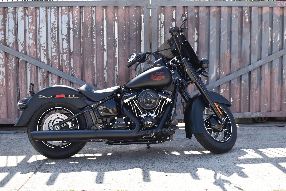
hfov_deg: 41.1
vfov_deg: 28.1
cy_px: 96
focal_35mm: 48
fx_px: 381
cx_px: 143
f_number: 7.1
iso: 200
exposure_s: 1/250
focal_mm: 32
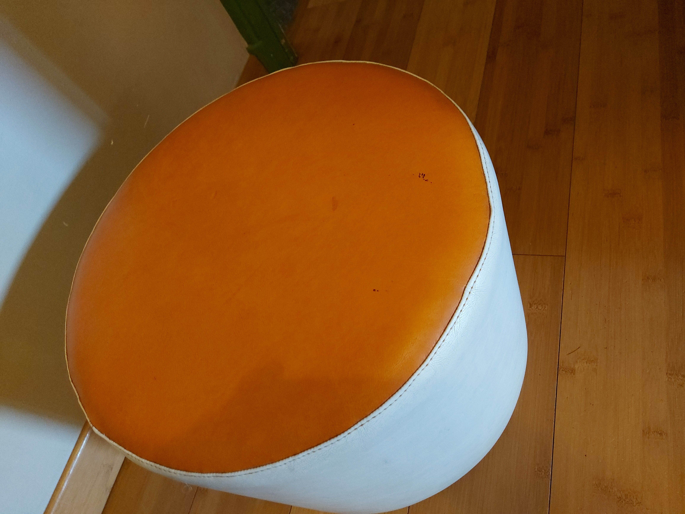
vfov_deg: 56.8
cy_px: 257
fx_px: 475
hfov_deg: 71.6
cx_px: 342
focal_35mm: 24
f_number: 1.8
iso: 400
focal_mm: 5.23
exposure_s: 1/20
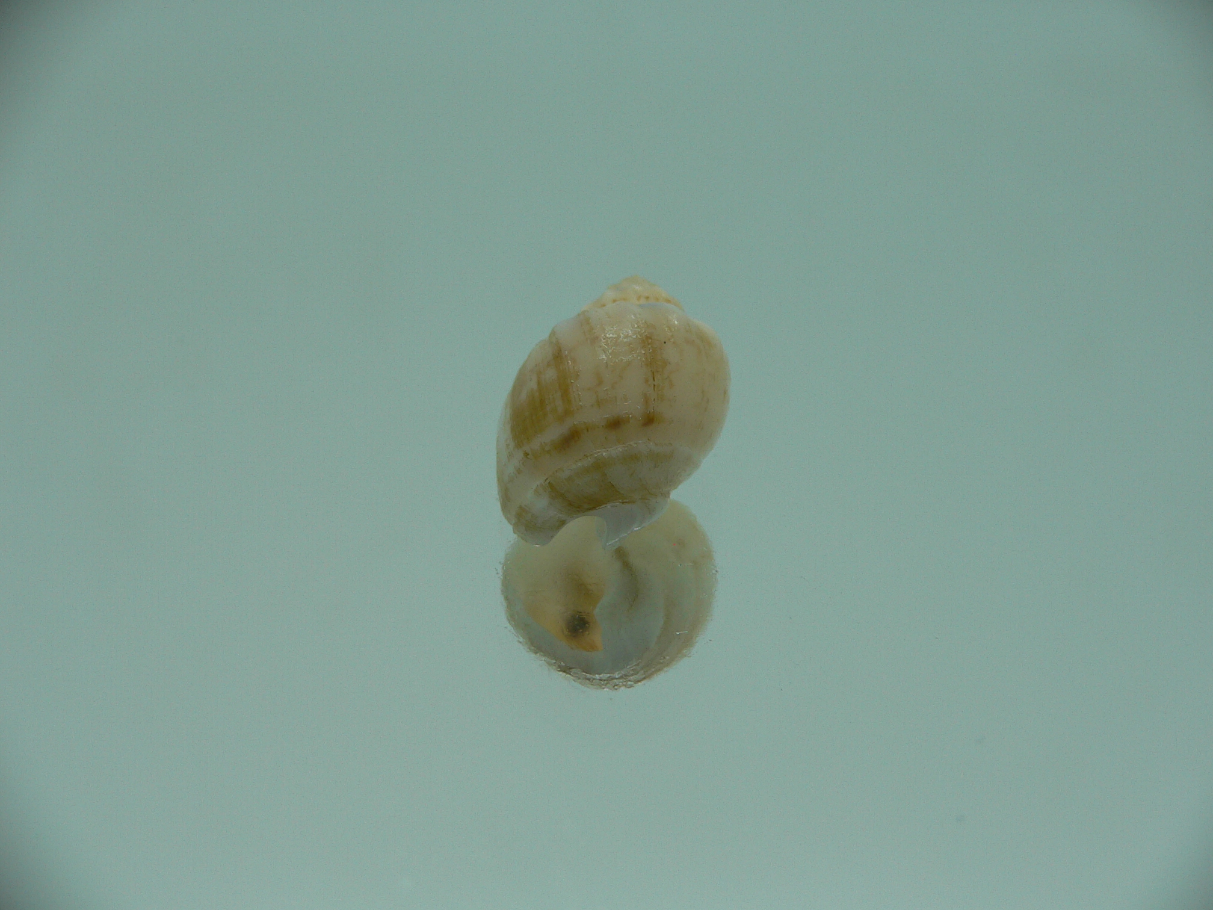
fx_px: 1226
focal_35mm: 35
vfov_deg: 40.7
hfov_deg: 52.6
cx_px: 606
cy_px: 455
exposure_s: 1/80
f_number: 2.8
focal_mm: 4.6
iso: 80
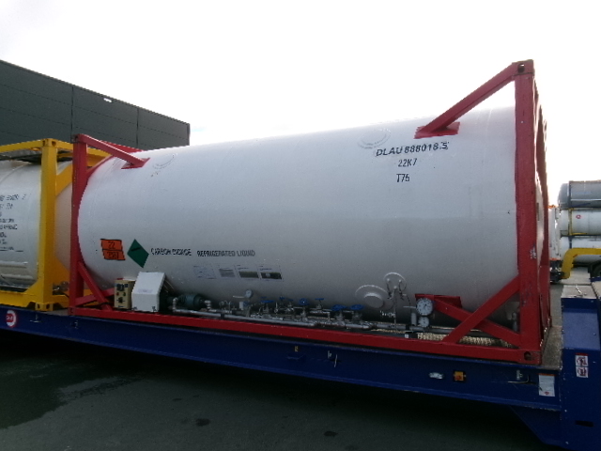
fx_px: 486
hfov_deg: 63.4
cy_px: 226
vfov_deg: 49.7
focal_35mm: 28
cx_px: 300
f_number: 10.8
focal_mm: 5.1
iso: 100
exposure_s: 1/38
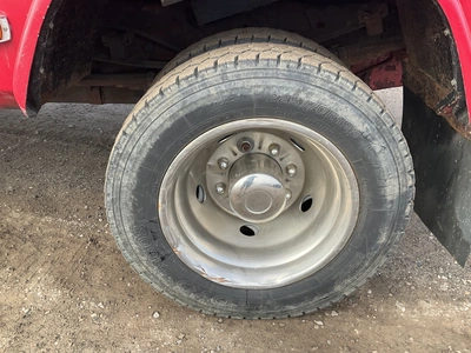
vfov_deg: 48.2
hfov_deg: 61.7
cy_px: 176
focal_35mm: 29
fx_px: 395
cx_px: 236
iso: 20
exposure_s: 1/122
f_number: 1.8
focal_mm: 3
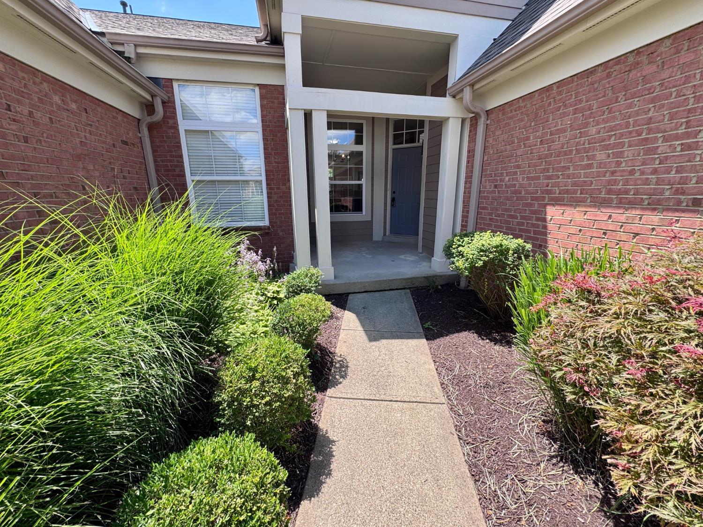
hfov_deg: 102.1
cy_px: 264
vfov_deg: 85.7
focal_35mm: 14
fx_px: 284
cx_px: 352
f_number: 2.2
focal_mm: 2.22
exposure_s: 1/409
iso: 40
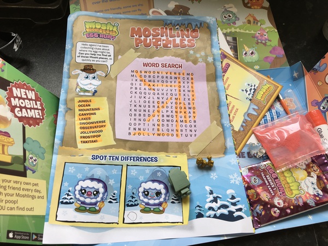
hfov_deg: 61.7
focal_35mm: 29
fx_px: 275
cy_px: 123
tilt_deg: -59.5
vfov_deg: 48.2
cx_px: 164
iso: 25
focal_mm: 4.15
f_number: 2.2
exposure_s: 1/199
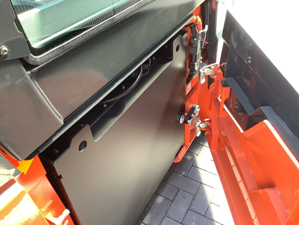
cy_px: 112
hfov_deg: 58.4
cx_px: 150
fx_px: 268
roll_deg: +3.9
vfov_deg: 45.4
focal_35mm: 31
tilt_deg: -41.3
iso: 64
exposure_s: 1/60
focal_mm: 3.3
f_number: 2.4
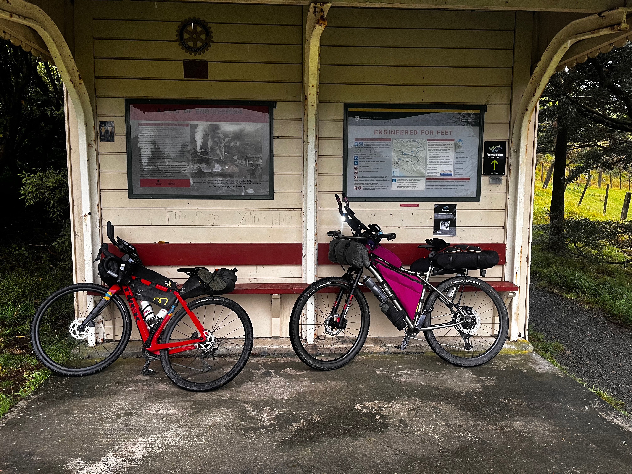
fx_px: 475
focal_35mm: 26
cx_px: 316
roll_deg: -0.1
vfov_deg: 53.1
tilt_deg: -5.5
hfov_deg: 67.3
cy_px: 237
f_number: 1.6
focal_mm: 5.1
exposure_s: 1/98
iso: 125
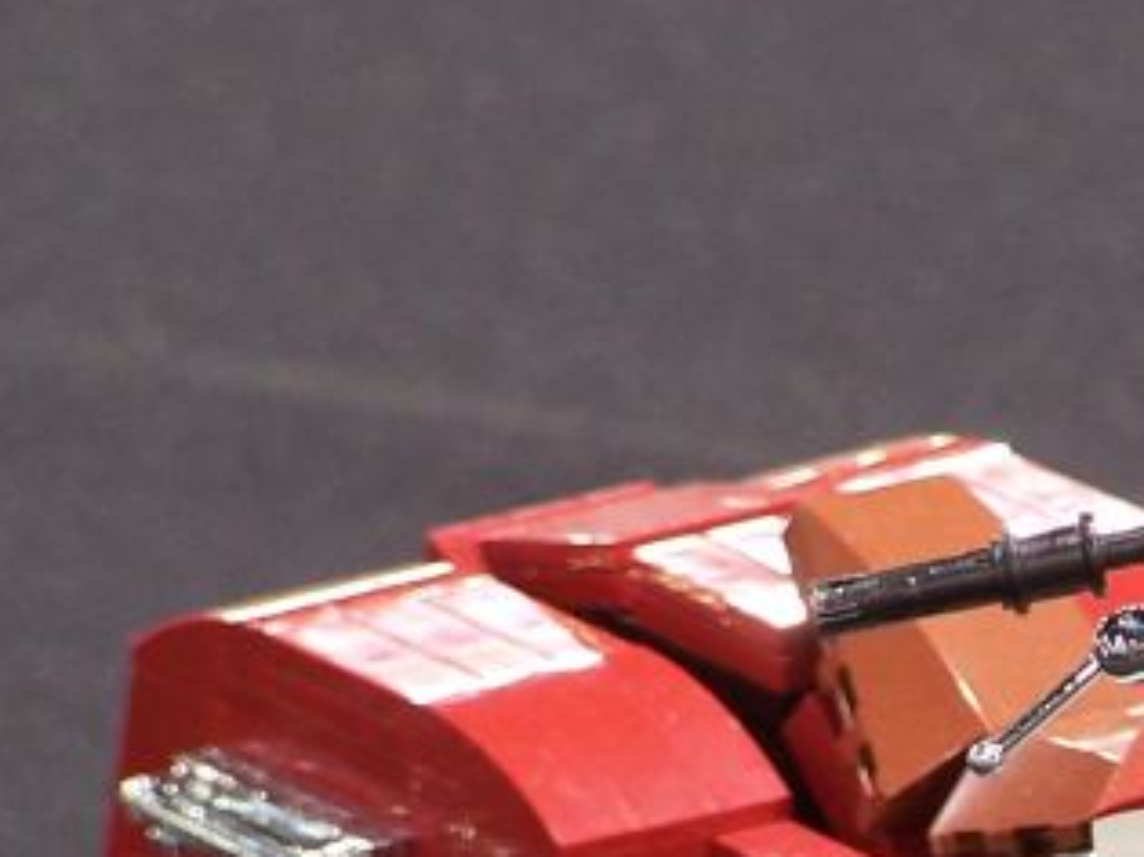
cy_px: 1097
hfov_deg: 2.8
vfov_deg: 2.1
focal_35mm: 708
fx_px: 23389
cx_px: 1467
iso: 80
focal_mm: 36.2
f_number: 3.2
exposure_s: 1/3
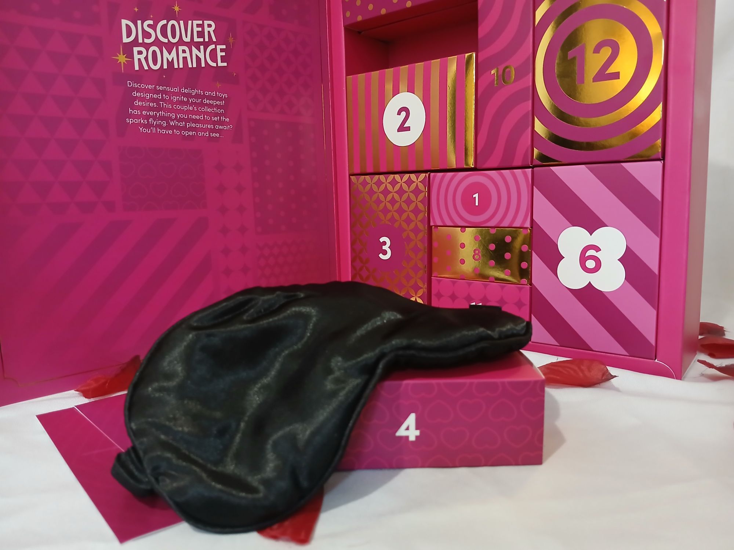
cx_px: 367
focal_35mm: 26
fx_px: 551
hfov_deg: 67.3
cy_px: 275
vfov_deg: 53.1
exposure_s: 1/20
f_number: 1.8
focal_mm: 3.98
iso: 400
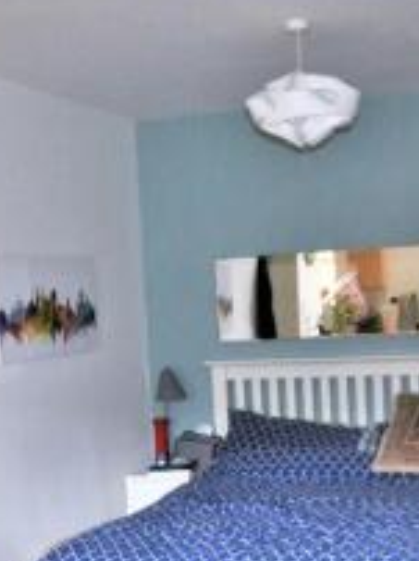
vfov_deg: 28.3
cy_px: 401
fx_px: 1100
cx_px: 222
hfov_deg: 21.6
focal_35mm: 68
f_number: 3.8
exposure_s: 1/60
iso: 2800
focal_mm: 20
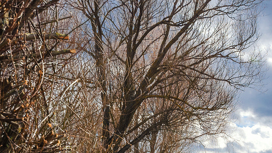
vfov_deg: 14.3
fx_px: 577
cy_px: 218
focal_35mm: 80
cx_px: 121
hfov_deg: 26.5
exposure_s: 1/1000
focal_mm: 20
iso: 400
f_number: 8
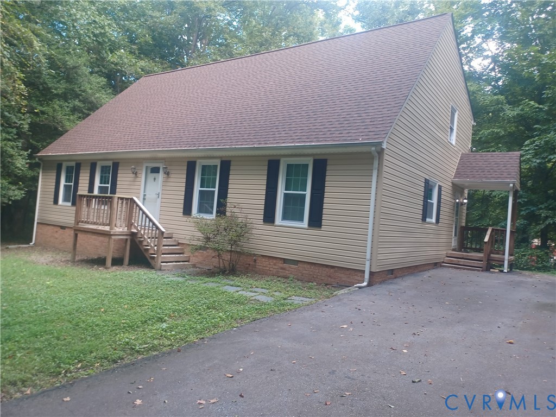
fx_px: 402
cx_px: 278
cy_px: 208
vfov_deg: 54.9
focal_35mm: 25
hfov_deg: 69.4
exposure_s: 1/50
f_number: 1.8
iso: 80
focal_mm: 4.6
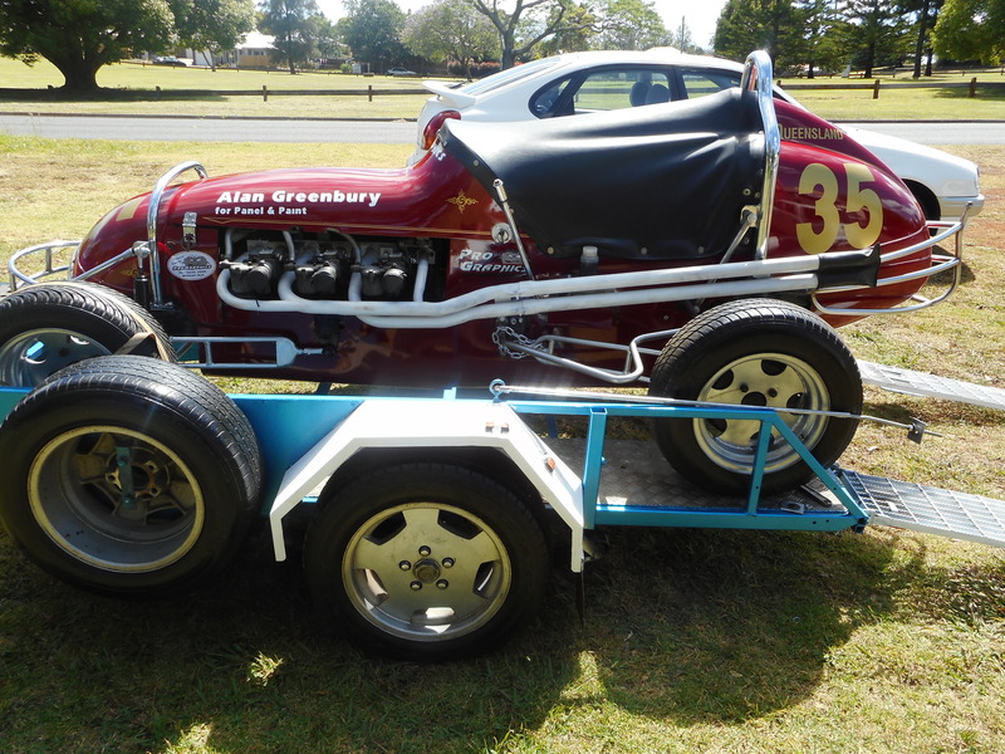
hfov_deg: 61.7
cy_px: 377
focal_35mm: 29
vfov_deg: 48.2
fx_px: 842
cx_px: 502
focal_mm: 5.2
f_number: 4
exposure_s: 1/320
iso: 80
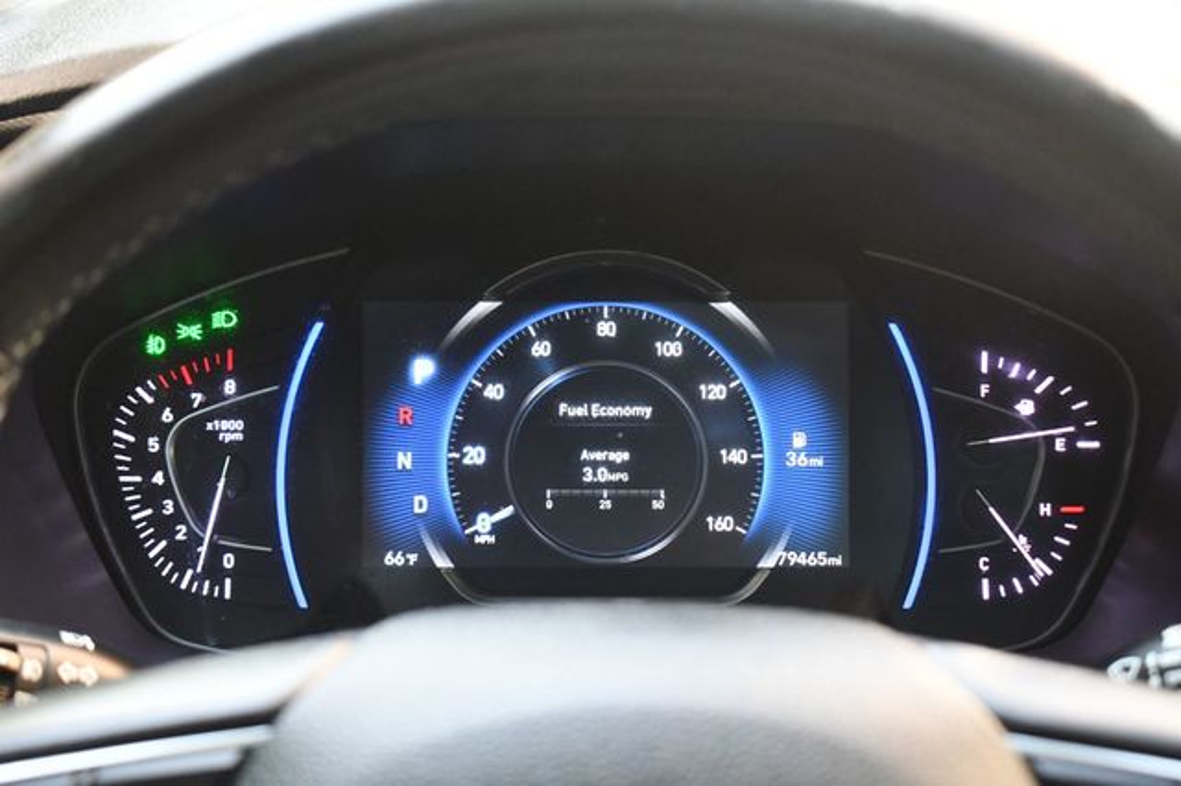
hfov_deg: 29.3
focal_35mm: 69
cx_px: 590
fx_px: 2262
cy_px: 393
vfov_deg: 19.7
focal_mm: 46
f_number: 5.3
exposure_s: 1/100
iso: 3200
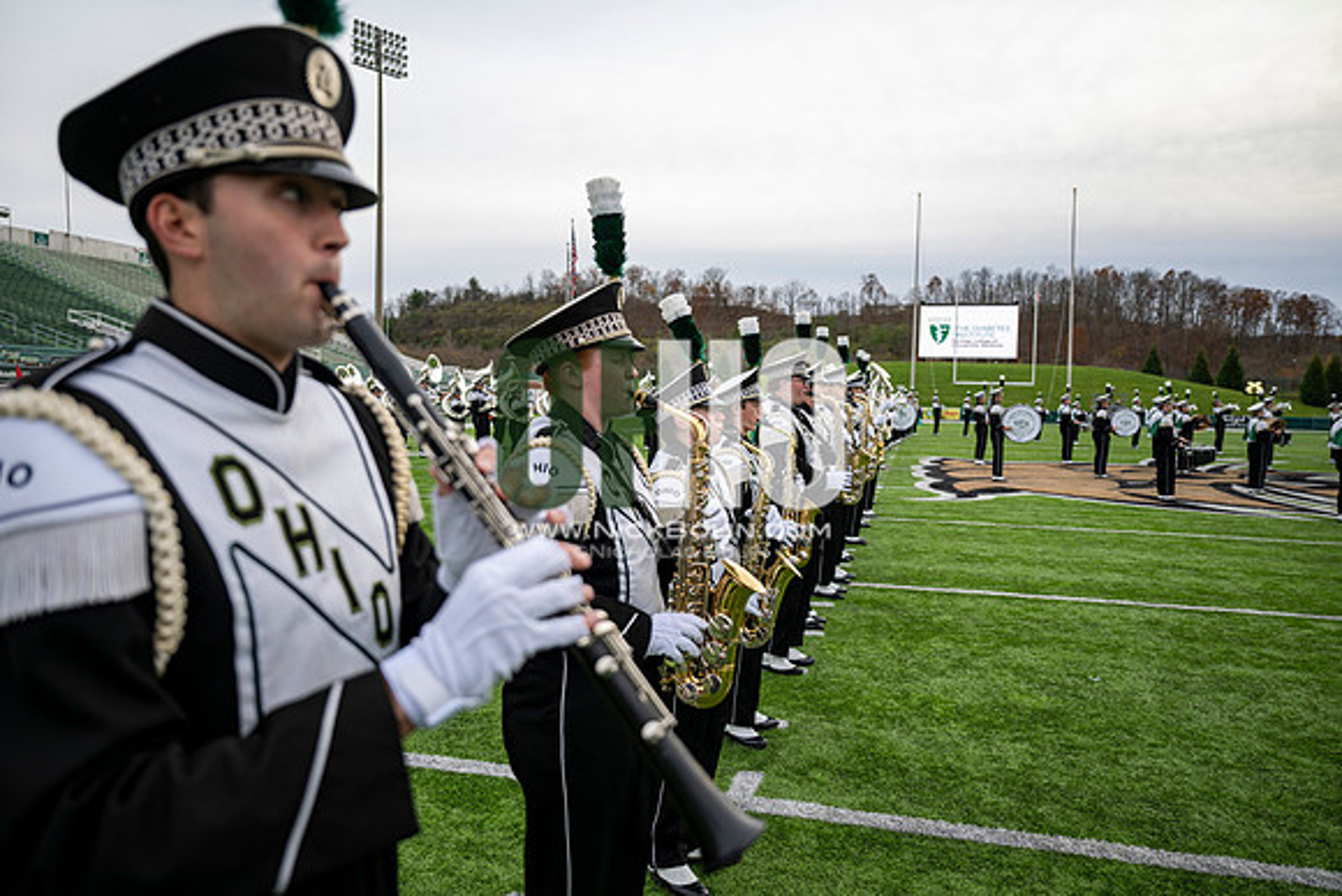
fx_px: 969
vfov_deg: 49.6
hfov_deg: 69.4
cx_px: 671
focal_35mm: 26
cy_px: 448
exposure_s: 1/500
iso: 125
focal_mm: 26
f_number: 2.8
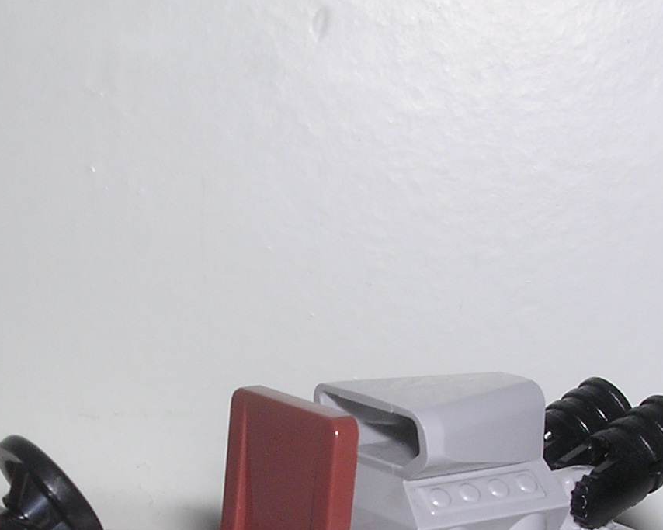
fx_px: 1746
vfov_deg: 16.8
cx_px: 239
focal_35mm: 89
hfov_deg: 21.4
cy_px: 570
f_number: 5.6
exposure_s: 1/60.1
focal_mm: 5.8
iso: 100
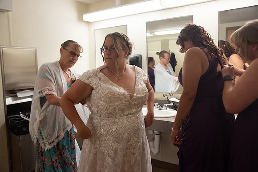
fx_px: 208
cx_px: 129
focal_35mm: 29
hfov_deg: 63.6
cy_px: 86
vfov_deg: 45.0
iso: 200
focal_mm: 29
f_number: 3.5
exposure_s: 1/160
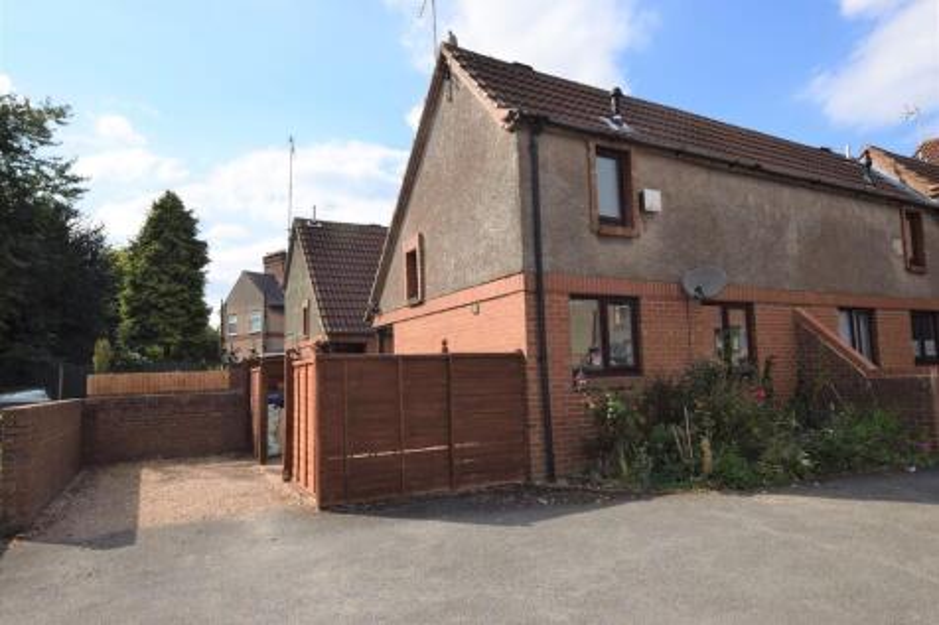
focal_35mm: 21
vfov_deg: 59.5
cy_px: 312
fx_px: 548
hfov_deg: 81.2
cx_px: 470
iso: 100
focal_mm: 14
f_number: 9
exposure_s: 1/200
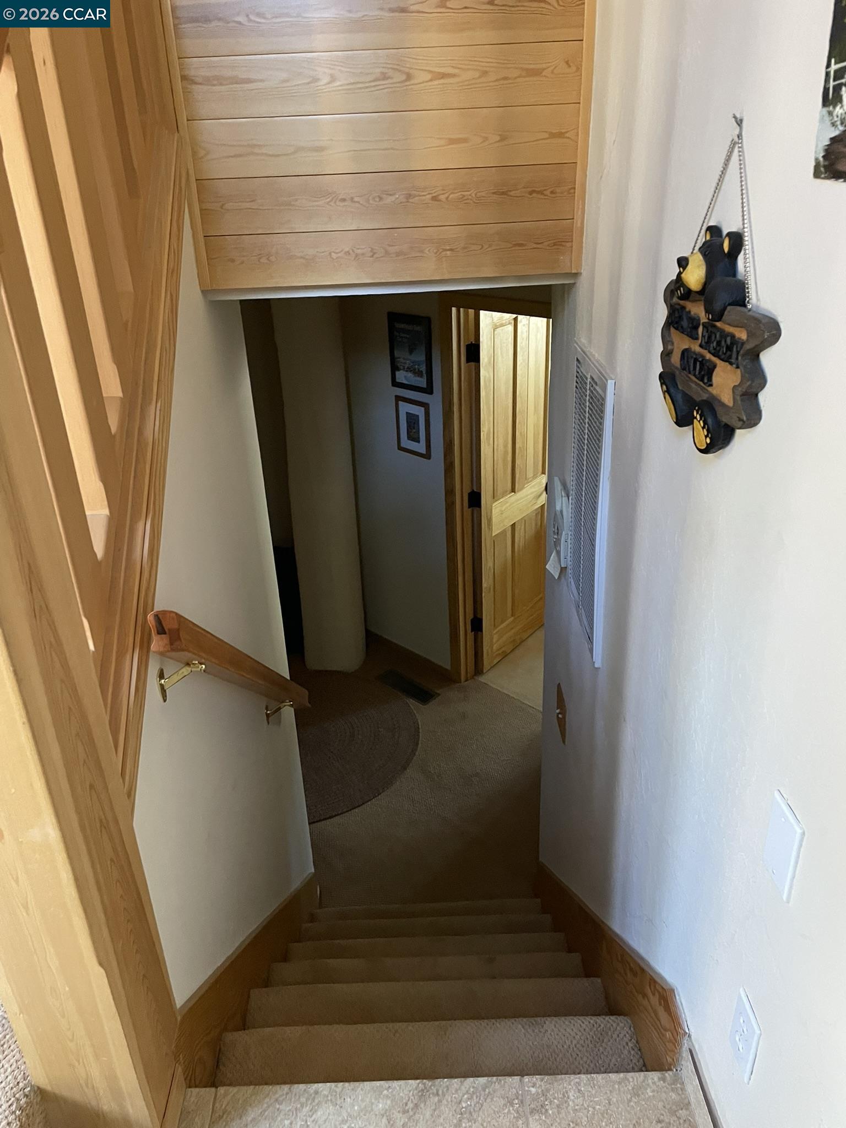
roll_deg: +2.0
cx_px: 423
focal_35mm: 26
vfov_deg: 67.3
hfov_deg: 53.1
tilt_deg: -26.0
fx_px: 847
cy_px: 564
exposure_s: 1/53
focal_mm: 4.2
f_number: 1.6
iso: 500
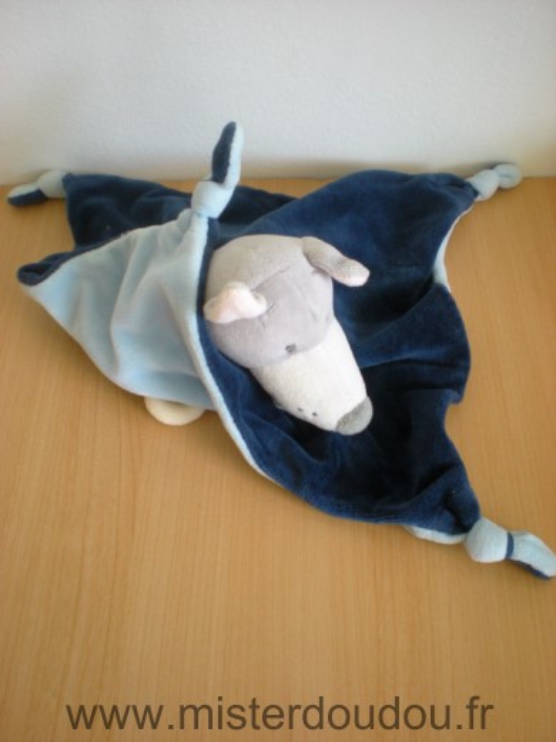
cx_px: 278
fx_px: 814
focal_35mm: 38
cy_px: 371
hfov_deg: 37.7
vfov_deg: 49.0
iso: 178
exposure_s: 1/55
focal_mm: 6.3
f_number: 3.1
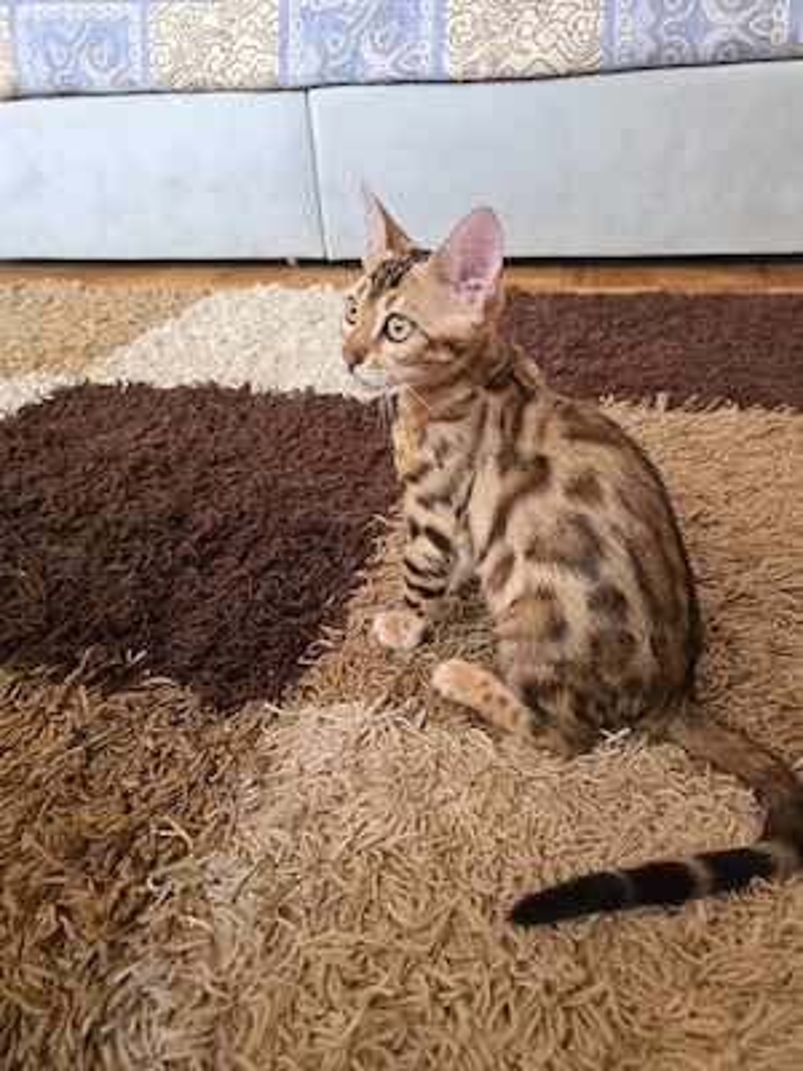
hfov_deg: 58.9
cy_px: 536
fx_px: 711
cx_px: 402
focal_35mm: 23
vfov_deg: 73.9
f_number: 1.7
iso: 1000
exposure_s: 1/100
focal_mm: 6.3
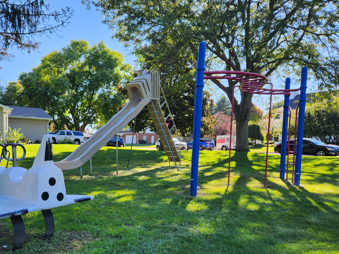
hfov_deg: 57.3
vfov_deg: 44.9
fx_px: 304
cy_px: 166
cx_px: 119
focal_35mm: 31
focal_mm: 5.4
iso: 20
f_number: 1.8
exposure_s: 1/390
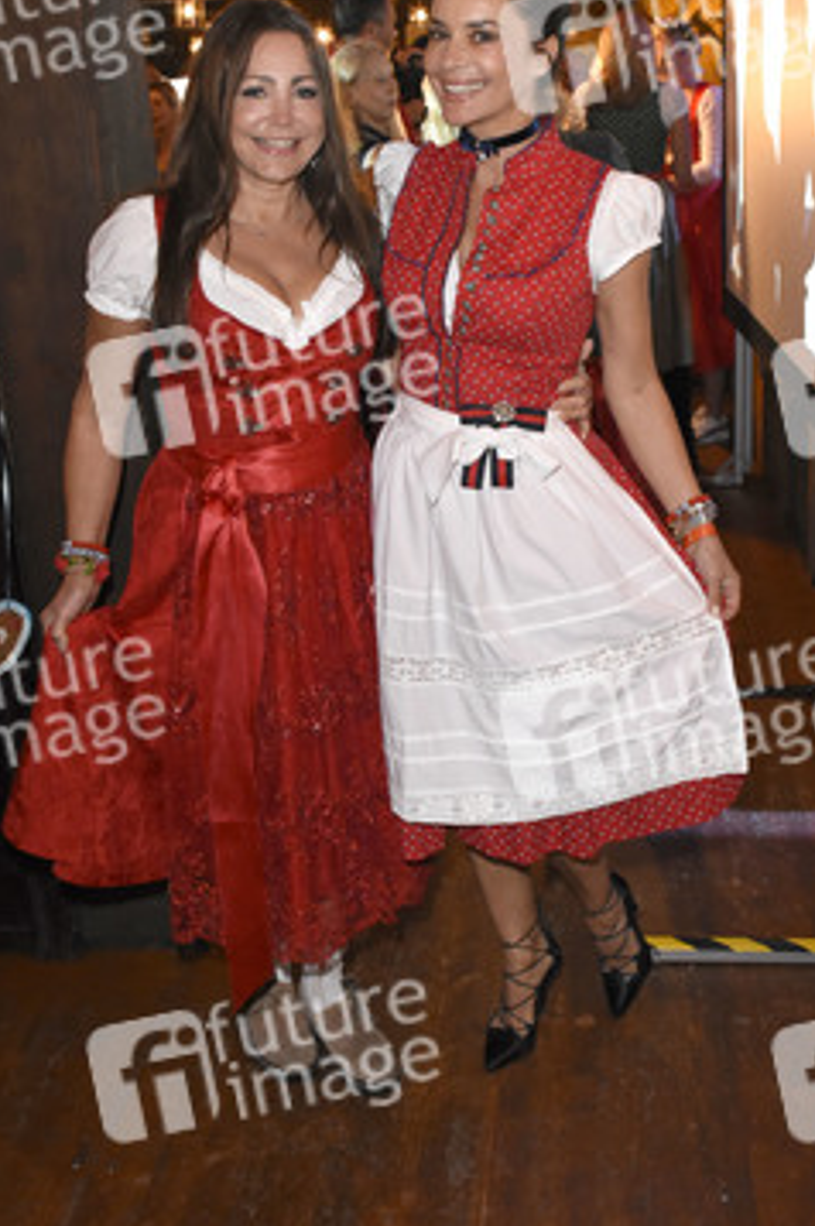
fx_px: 1312
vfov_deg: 50.0
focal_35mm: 39
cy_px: 548
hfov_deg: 34.5
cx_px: 363
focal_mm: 23
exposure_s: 1/60
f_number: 6.3
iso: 3200
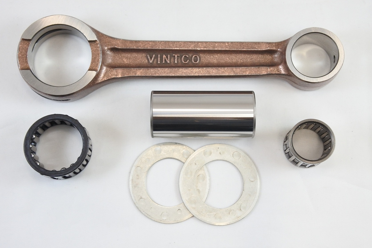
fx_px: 641
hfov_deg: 32.4
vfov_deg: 21.9
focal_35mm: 62
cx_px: 186
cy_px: 124
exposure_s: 1/125
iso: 720
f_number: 5
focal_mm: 23.1
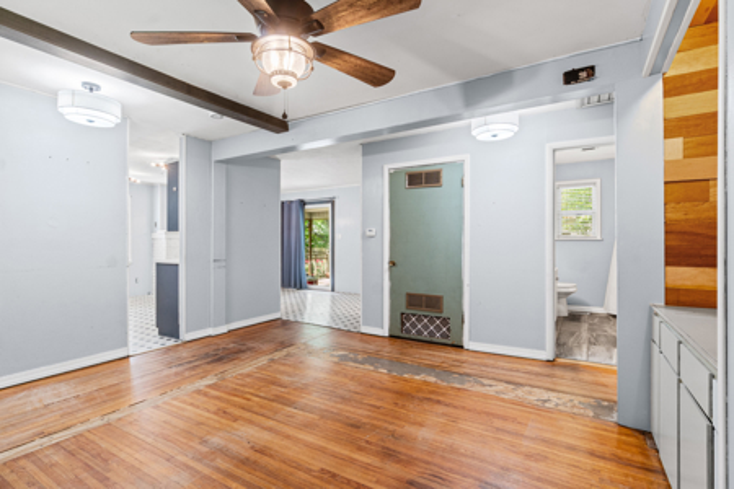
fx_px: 367
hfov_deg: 90.0
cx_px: 367
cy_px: 244
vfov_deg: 67.4
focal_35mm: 18
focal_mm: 12
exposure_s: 1/1.67
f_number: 9
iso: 250
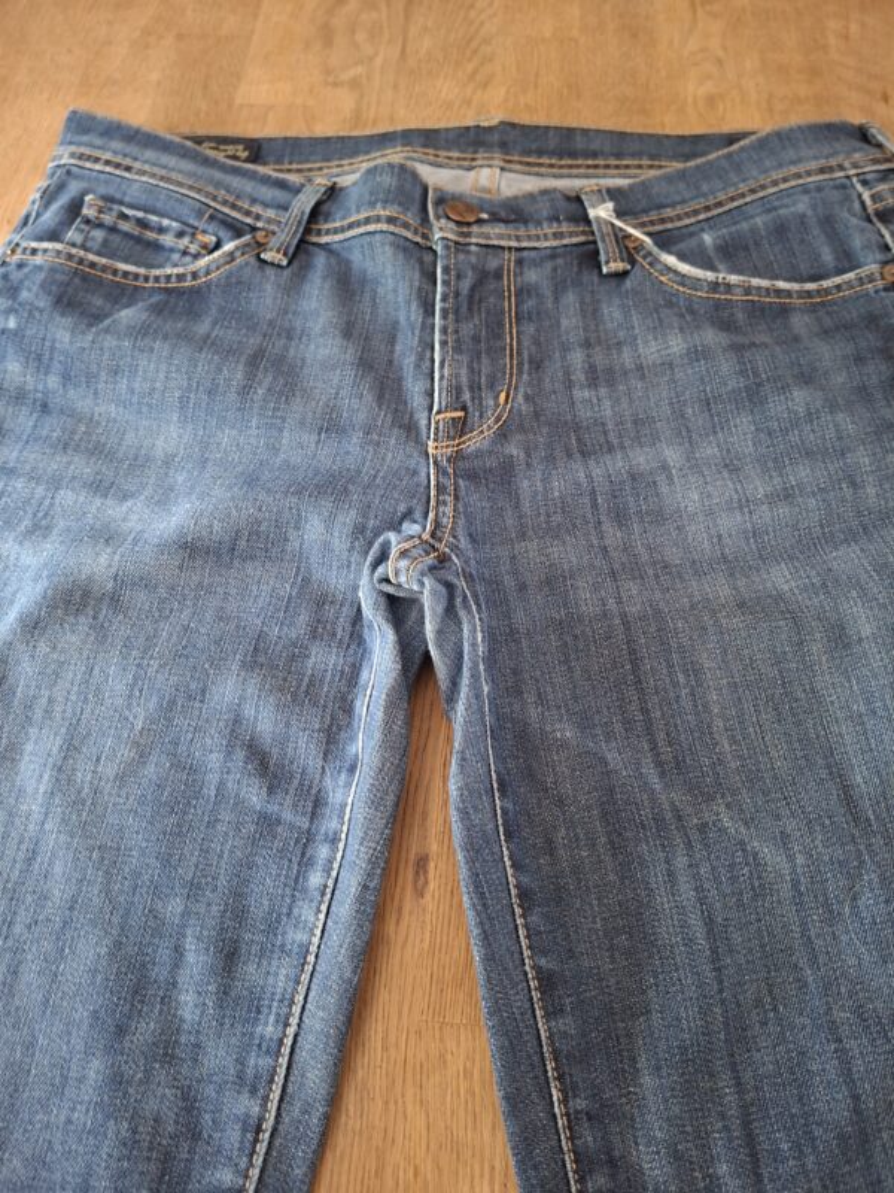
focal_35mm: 23
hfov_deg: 58.9
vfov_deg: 73.9
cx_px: 447
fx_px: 792
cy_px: 596
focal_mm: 5.54
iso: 500
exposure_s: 1/25
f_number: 1.8
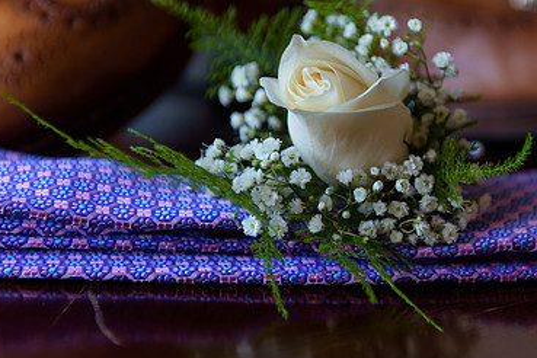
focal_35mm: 110
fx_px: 1641
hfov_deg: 18.5
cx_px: 377
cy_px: 119
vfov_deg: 12.4
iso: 400
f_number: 3.2
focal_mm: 70
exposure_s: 1/125
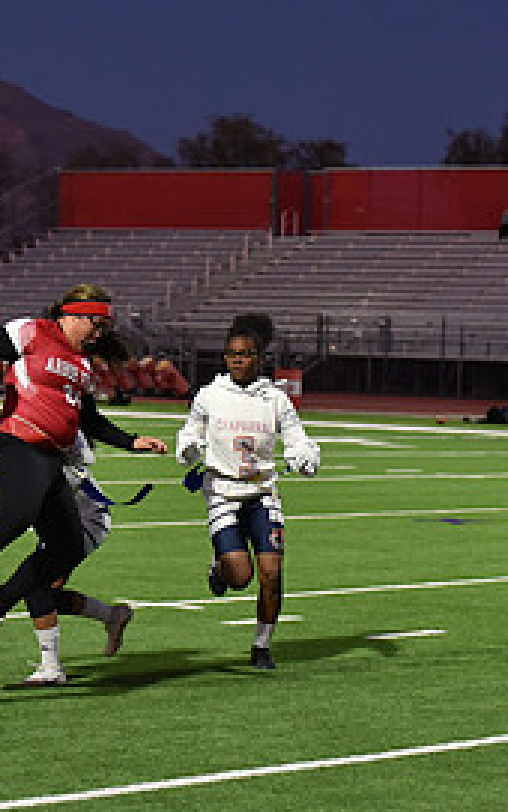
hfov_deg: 8.6
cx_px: 36
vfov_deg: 13.8
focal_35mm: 152
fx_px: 3367
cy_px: 425
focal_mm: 70
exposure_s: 1/500
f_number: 2.8
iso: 1800
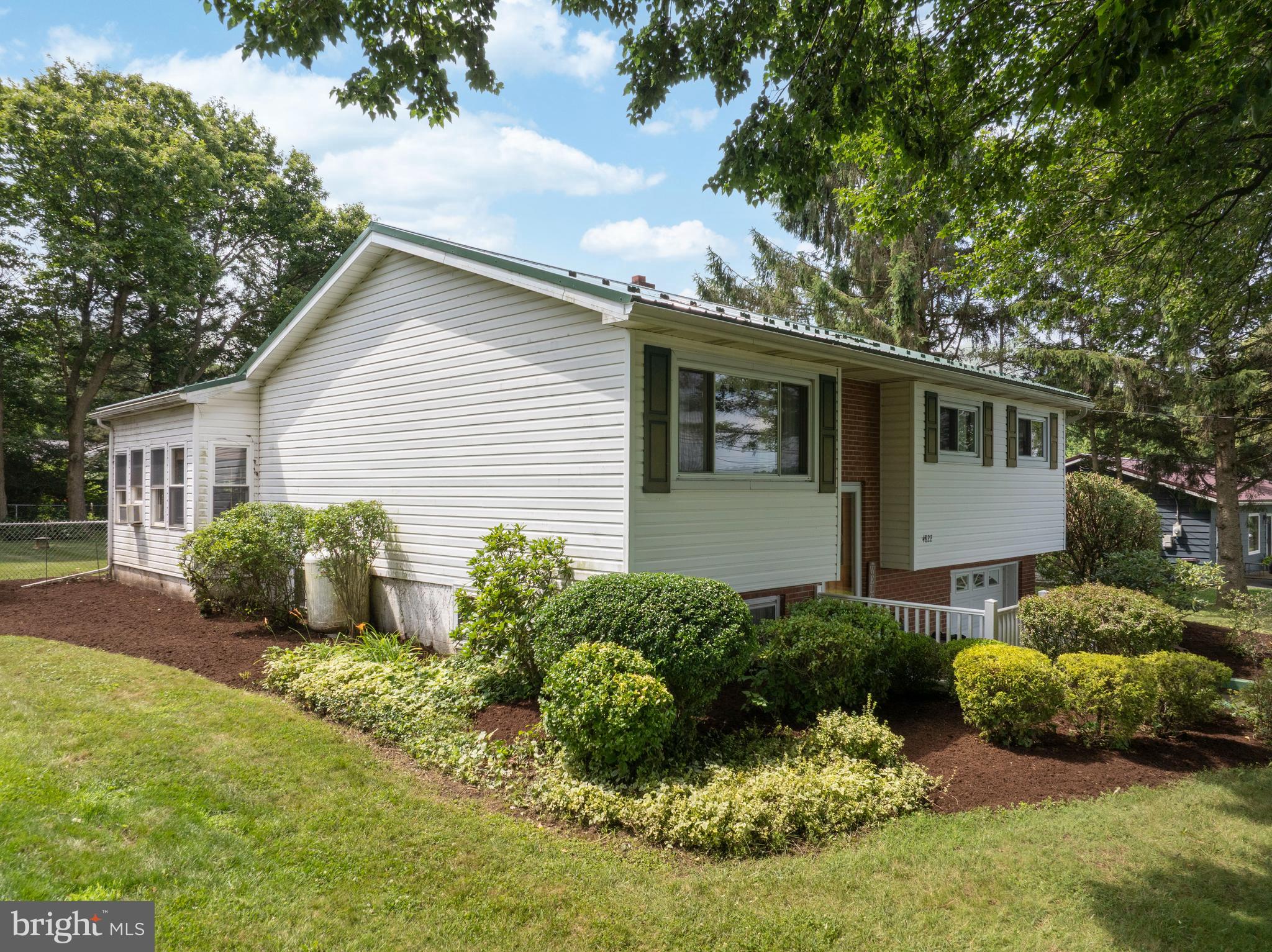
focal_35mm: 24
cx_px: 636
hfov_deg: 71.6
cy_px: 476
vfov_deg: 56.8
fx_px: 881
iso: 100
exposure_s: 1/240
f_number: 7.1
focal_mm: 12.29
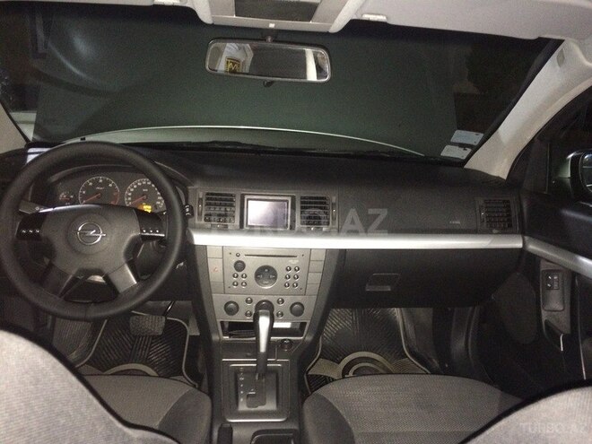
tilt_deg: -15.1
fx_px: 496
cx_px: 296
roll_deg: -3.1
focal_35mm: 29
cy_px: 222
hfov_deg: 61.7
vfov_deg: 48.2
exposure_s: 1/17
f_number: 2.2
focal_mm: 4.15
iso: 640
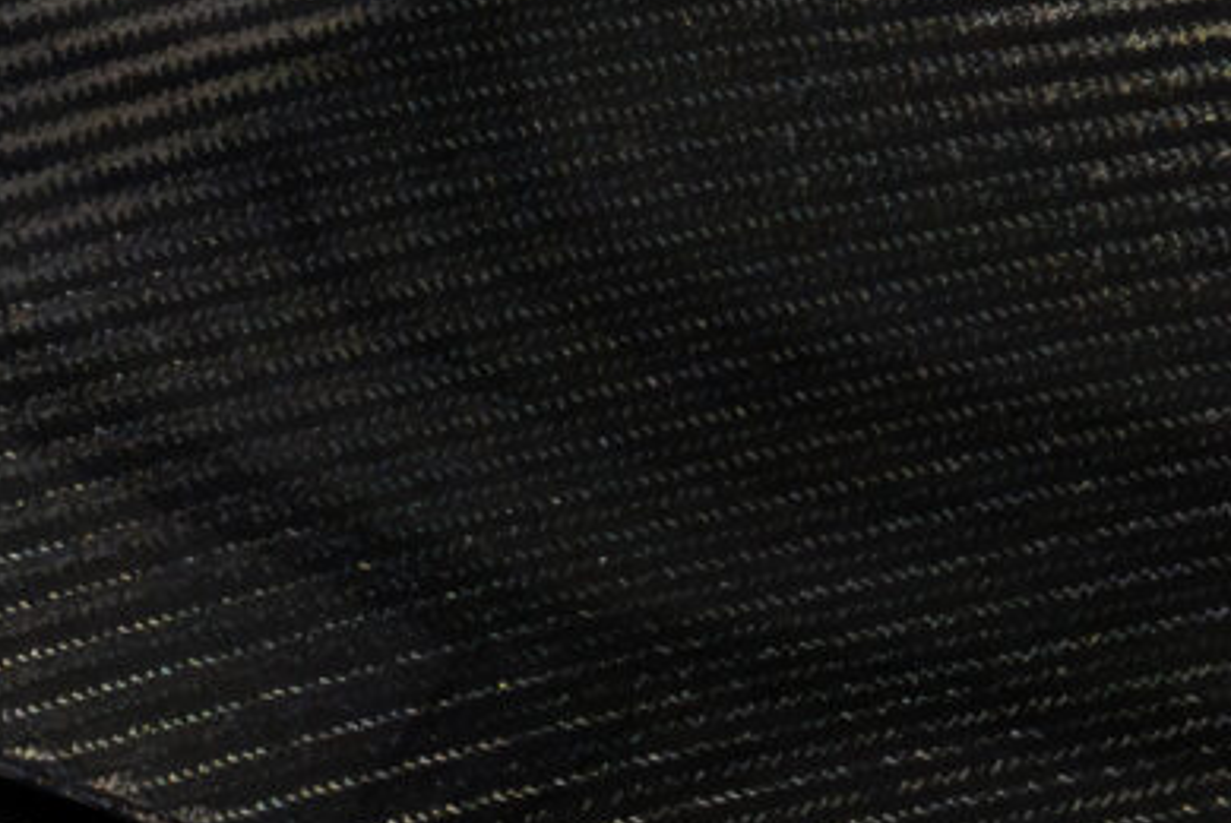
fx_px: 12148
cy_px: 853
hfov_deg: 5.7
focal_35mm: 355
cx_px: -1199
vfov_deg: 3.9
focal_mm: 54
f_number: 9
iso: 1600
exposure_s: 1/320
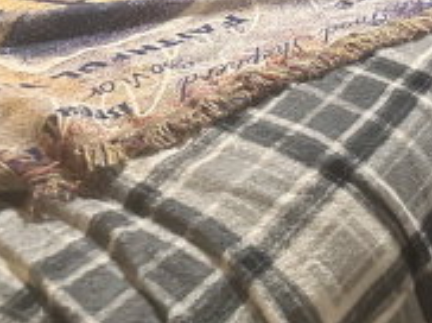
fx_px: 1097
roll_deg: +1.1
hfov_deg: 18.7
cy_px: -259
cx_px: 709
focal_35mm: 88
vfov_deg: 14.7
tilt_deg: -9.5
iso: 800
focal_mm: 6.86
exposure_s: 1/60
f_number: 1.78
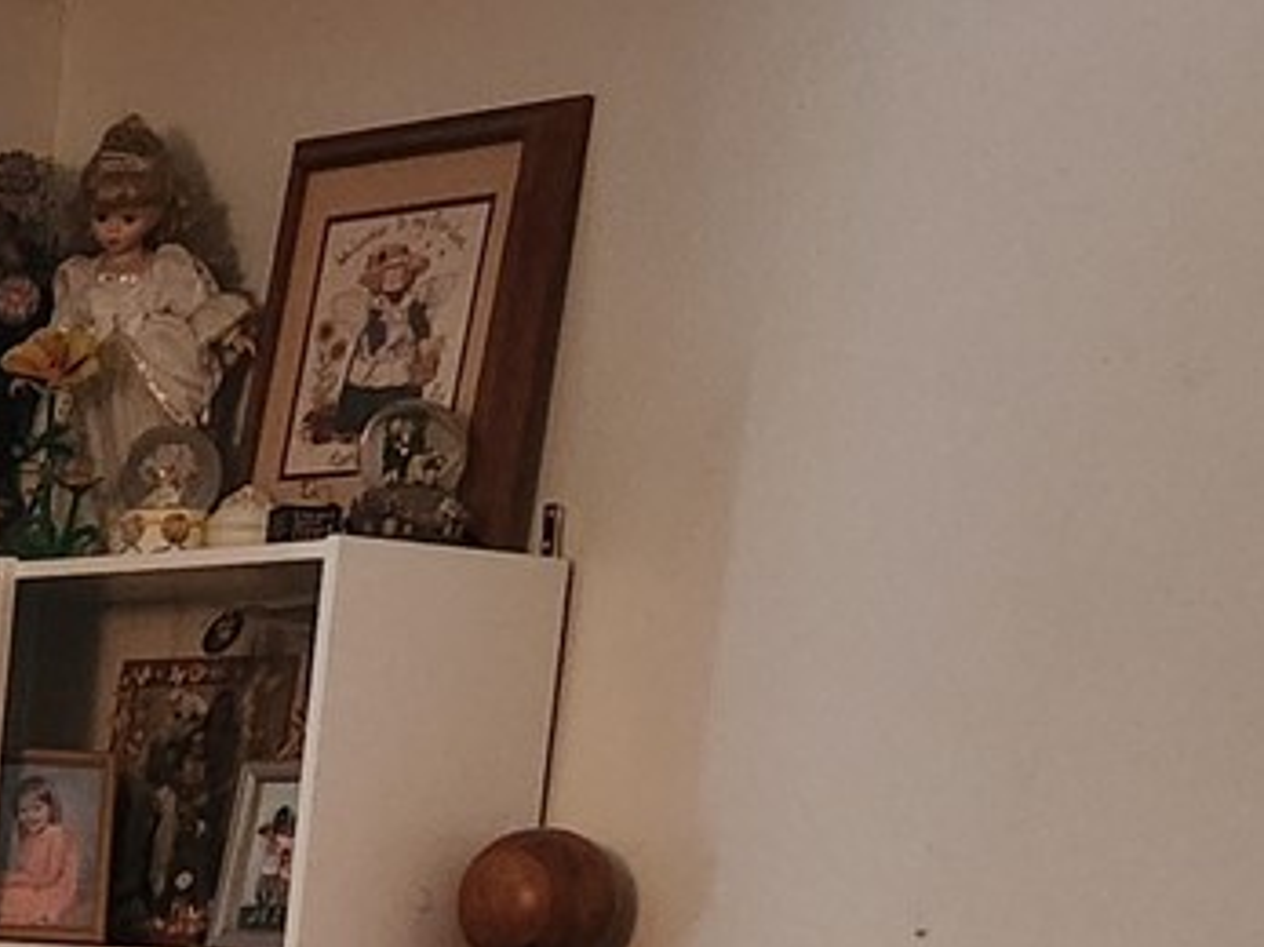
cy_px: 1479
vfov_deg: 13.1
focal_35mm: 106
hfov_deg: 16.5
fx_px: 3869
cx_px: -758
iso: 1000
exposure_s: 1/120
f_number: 1.8
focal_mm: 5.4
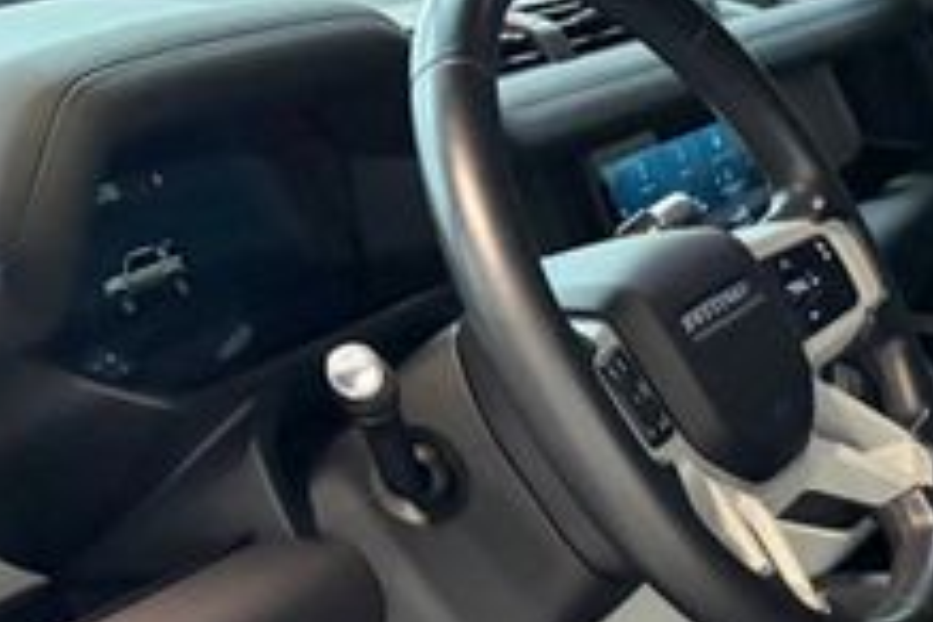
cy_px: 784
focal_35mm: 79
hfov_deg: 22.6
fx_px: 2047
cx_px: 1253
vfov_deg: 16.4
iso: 400
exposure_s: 1/40
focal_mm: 5.96
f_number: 1.6
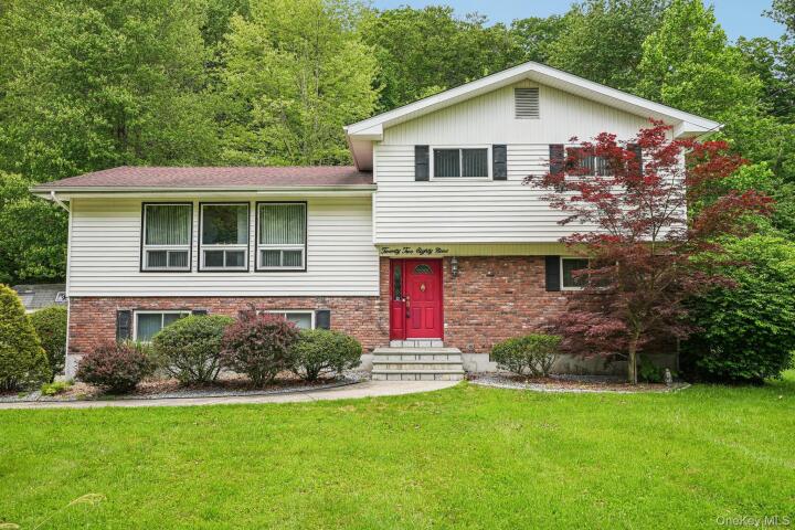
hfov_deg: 64.6
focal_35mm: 28
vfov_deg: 45.7
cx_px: 398
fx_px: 629
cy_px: 265
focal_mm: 28.5
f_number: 8
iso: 100
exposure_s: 1/100
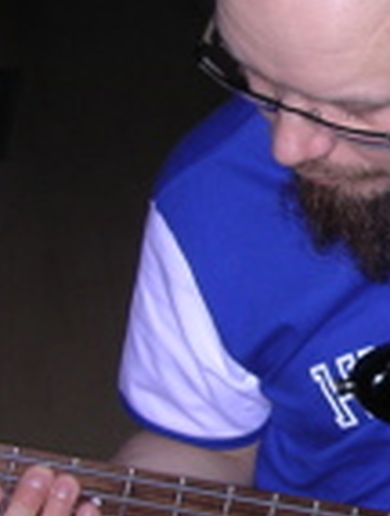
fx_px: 1585
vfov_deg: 18.5
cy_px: 318
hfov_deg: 13.5
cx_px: 502
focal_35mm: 106
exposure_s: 1/60.1
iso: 100
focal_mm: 5.8
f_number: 2.8
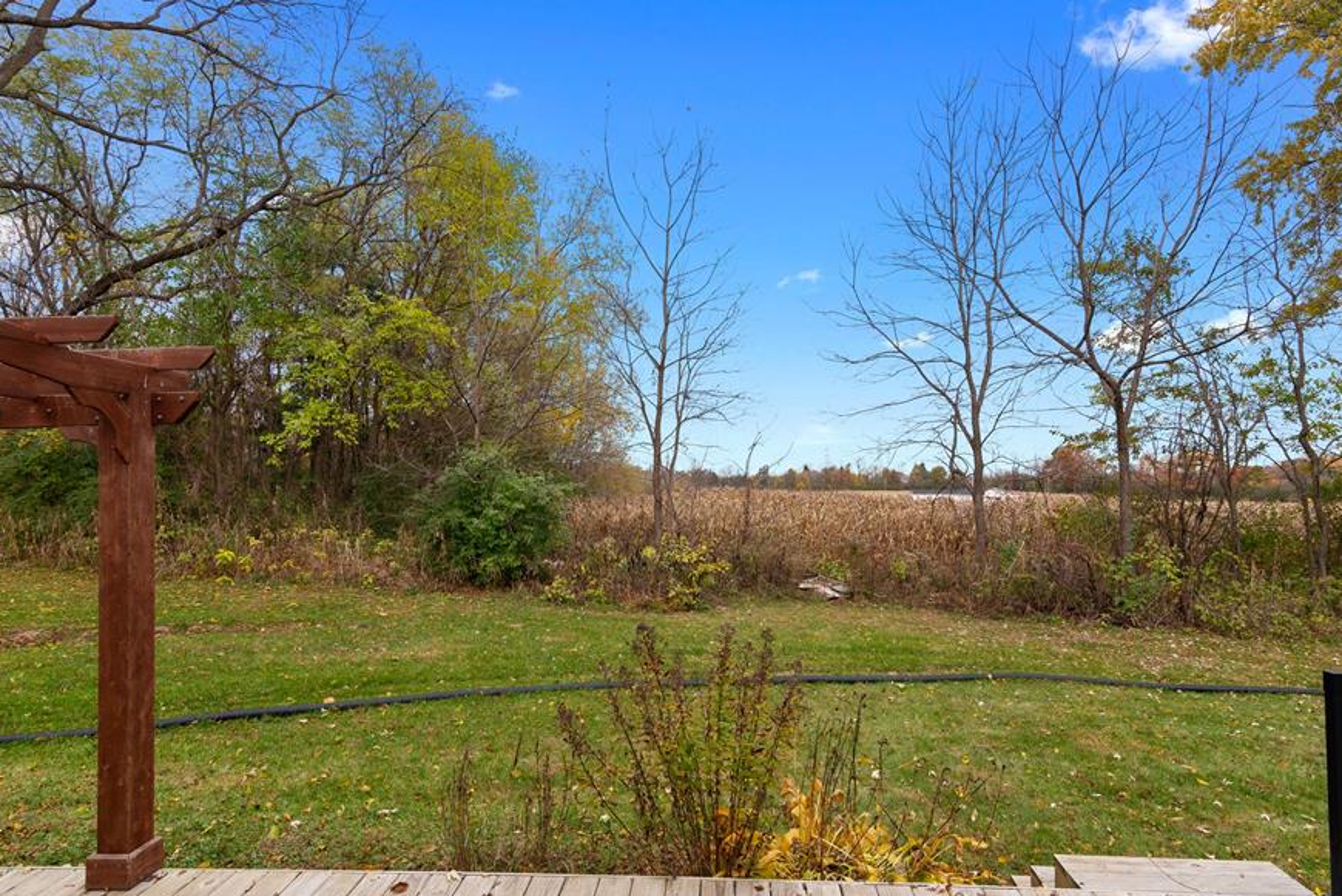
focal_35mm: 20
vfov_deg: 62.0
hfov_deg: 83.9
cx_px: 703
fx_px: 746
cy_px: 465
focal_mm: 17
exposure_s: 1/500
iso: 320
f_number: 9
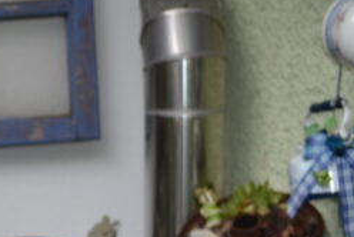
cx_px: -191
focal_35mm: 145
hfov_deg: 13.3
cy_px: 264
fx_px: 1427
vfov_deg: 9.4
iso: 100
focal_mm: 20
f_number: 4
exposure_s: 1/160
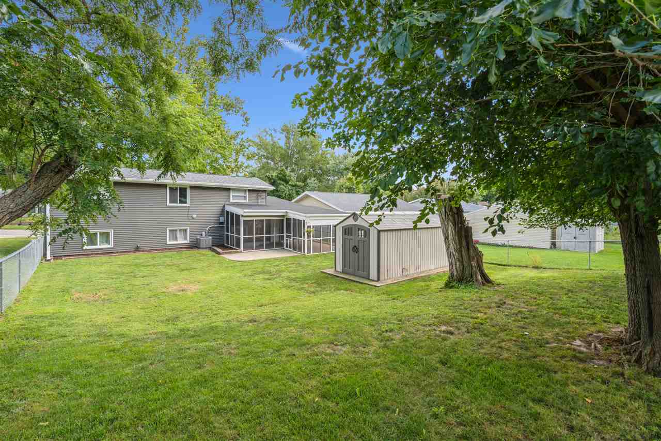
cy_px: 220
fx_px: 294
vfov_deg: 73.7
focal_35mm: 16
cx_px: 330
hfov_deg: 96.7
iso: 100
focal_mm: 16
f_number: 9
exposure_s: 1/50
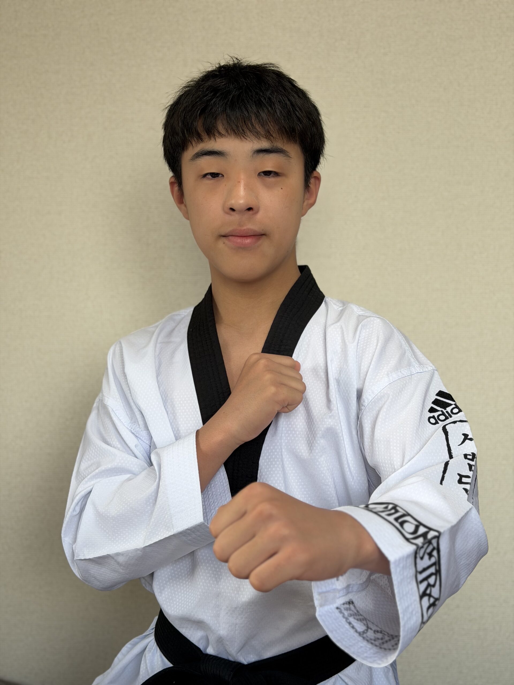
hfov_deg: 30.3
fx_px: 950
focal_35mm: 48
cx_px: 257
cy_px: 342
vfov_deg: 39.7
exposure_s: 1/120
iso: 50
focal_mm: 6.76
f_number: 1.78
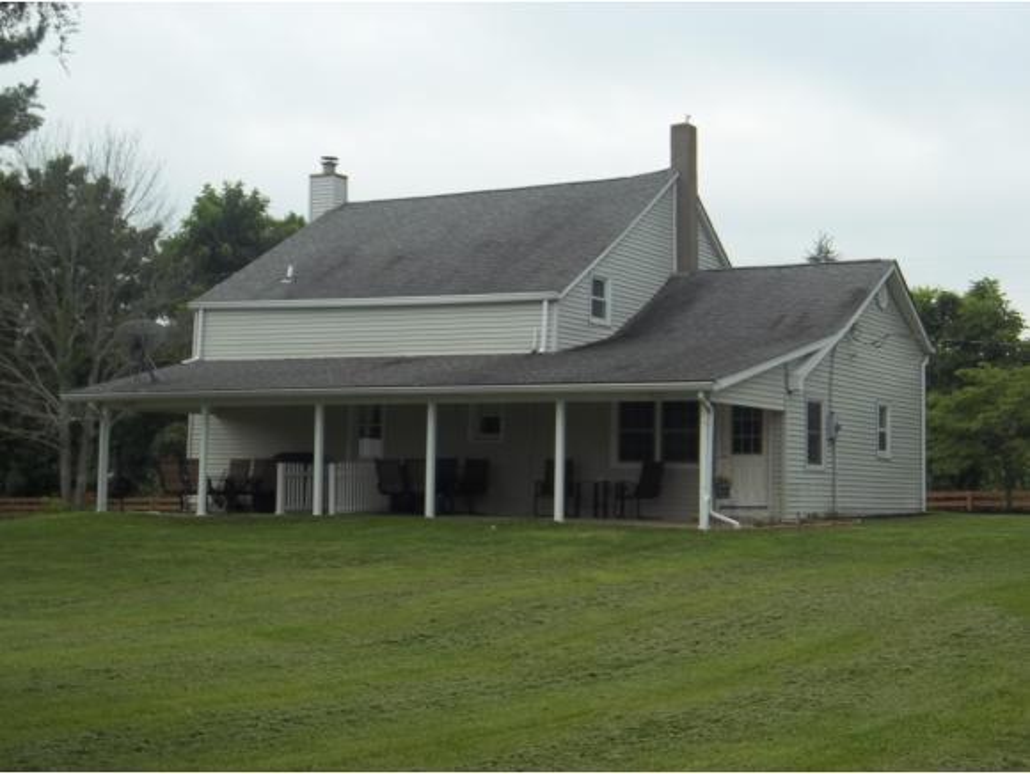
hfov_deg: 30.7
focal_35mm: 63
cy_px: 387
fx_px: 1876
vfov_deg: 23.3
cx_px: 515
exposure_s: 1/125
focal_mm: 11.3
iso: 64
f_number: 9.6
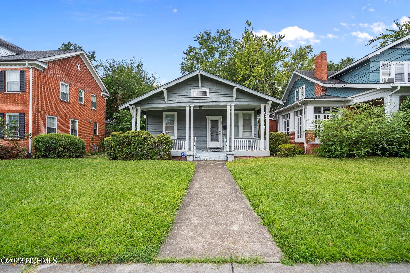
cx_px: 205
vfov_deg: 73.7
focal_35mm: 16
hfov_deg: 96.7
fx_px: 182
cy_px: 136
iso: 100
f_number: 4
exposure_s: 1/400
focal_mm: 16
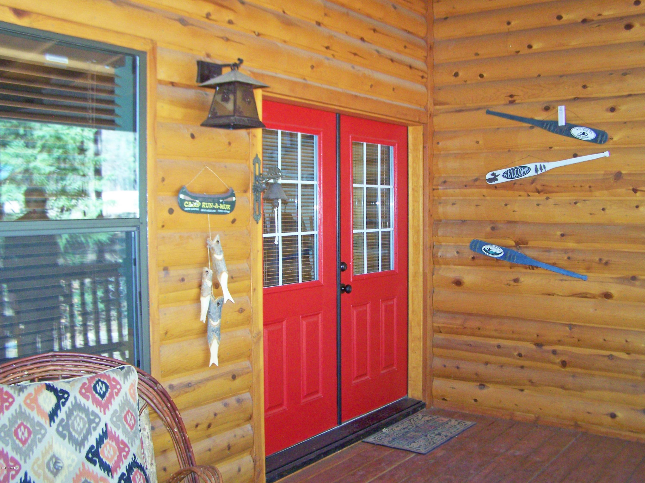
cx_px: 322
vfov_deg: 37.7
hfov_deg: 49.0
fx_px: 708
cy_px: 242
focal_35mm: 38
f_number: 2.8
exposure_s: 1/60
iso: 160
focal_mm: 6.3
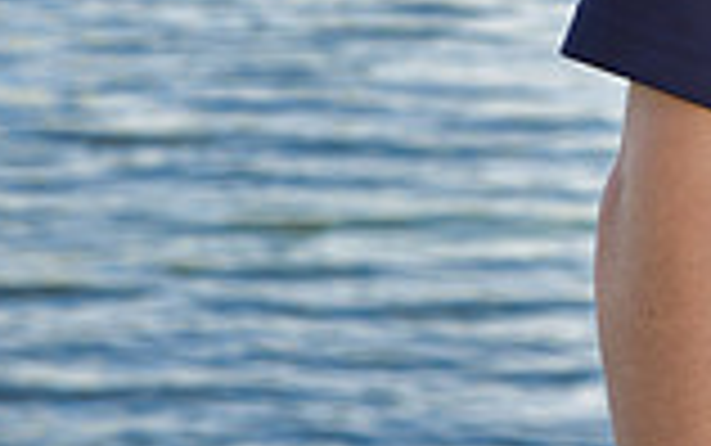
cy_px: -385
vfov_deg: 5.0
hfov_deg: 7.8
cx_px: 1278
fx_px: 5080
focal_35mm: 262
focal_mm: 70
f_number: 5.6
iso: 200
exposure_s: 1/125
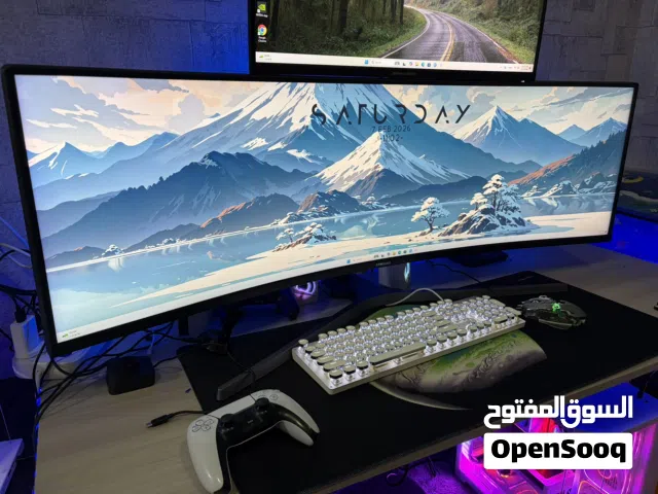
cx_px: 329
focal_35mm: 26
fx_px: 494
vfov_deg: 53.1
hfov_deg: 67.3
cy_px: 247
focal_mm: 5.96
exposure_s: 1/60
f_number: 1.6
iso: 100
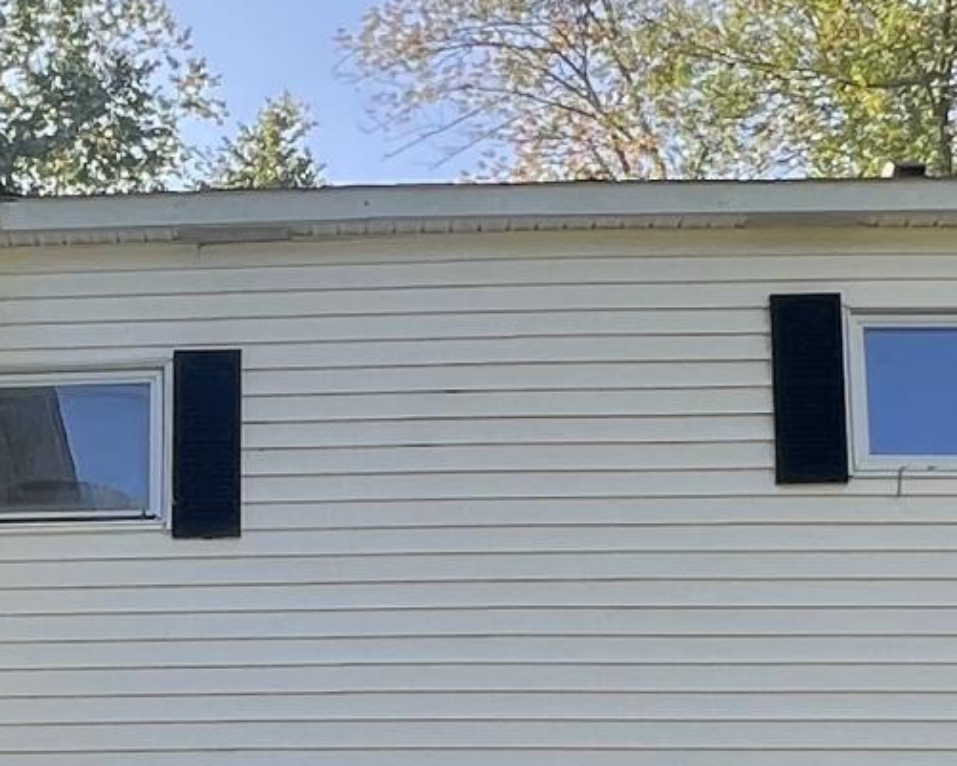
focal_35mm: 76
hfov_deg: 24.5
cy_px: 791
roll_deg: -0.5
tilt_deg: +11.9
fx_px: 2153
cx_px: 128
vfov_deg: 19.5
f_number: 1.8
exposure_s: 1/288
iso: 32
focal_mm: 1.57
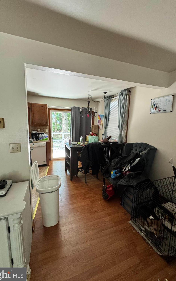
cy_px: 141
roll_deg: +0.5
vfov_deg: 101.5
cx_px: 87
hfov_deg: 74.8
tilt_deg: -10.2
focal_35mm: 15
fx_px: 115
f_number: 2.2
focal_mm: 2.22
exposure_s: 1/60
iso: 400
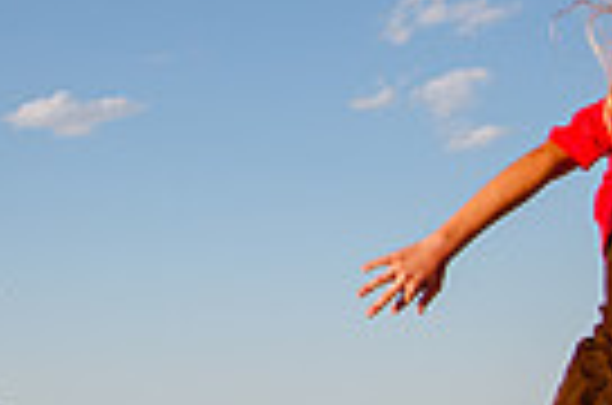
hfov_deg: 15.8
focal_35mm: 125
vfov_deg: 10.9
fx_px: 2120
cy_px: 135
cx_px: -121
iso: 200
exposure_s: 1/1600
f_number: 4
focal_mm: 24
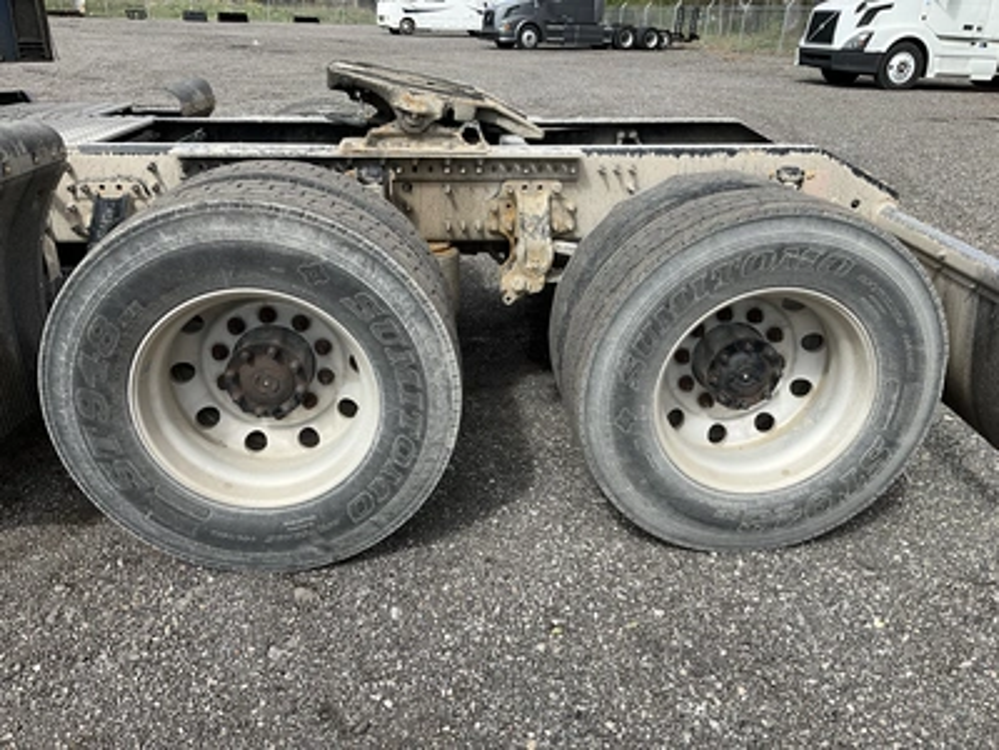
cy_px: 375
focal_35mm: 29
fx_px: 837
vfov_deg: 48.2
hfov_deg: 61.7
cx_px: 500
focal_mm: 3
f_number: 1.8
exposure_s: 1/1342
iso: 25
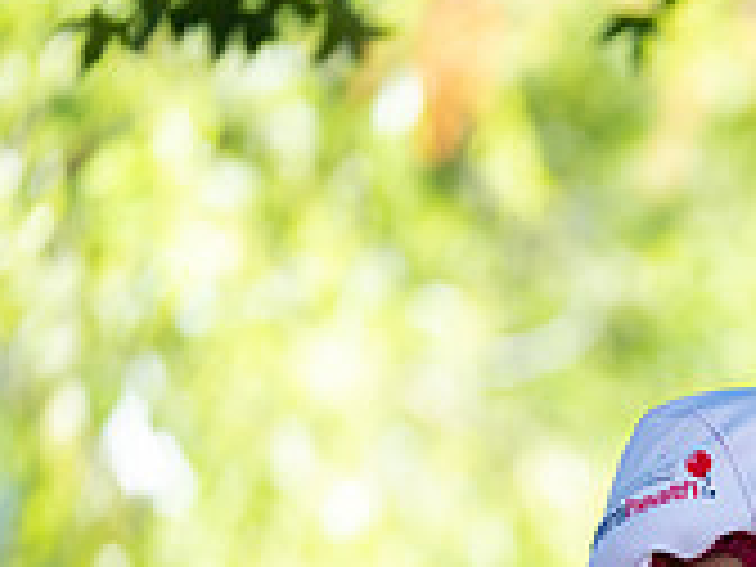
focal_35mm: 421
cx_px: 1134
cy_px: 839
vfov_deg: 3.5
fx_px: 9194
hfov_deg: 4.7
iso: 160
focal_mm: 127
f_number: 2.8
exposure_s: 1/320
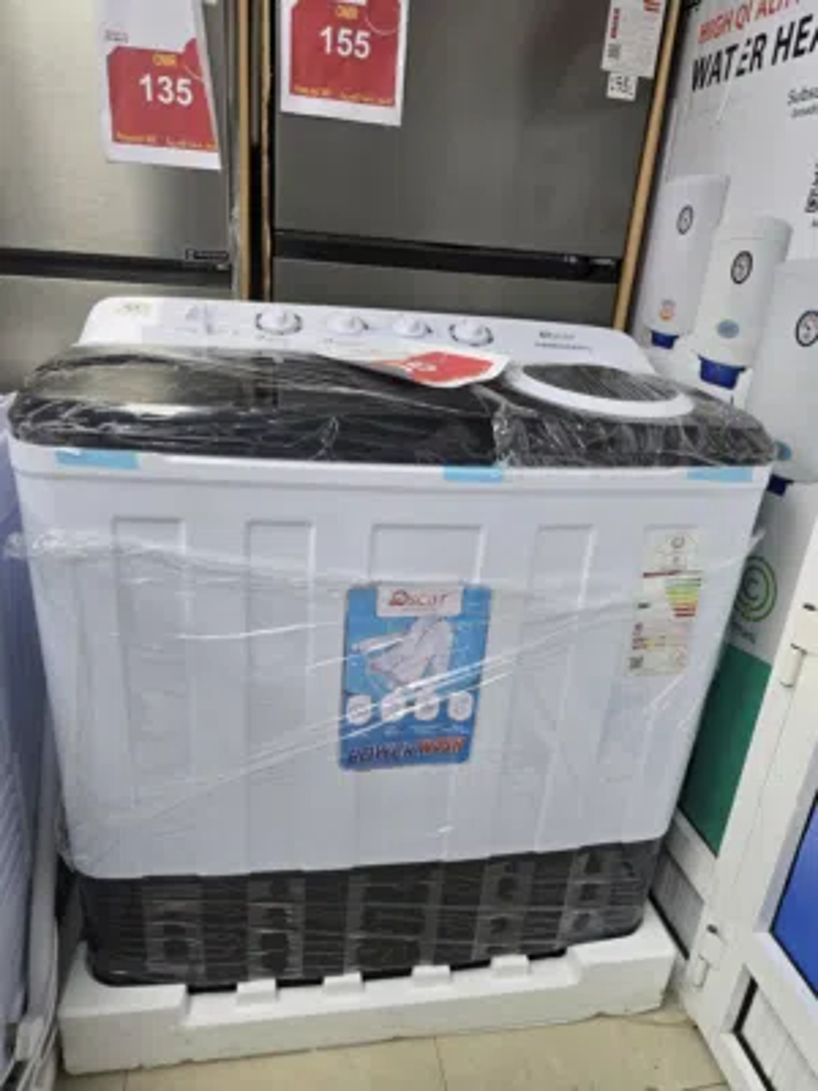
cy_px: 546
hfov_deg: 58.9
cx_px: 409
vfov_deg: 73.9
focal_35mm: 23
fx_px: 725
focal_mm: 6.3
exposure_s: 1/100
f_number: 1.7
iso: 160
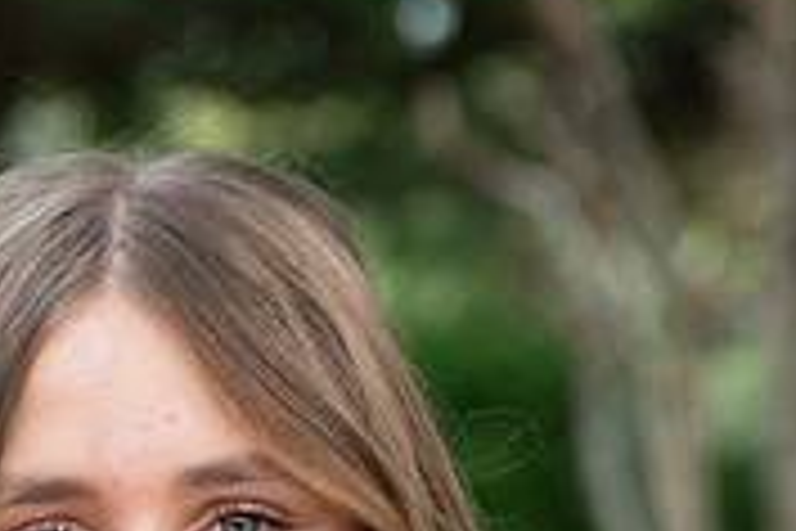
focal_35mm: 491
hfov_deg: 4.2
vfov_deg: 2.8
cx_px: -94
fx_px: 10856
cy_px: 803
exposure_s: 1/640
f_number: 7.1
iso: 1250
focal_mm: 150
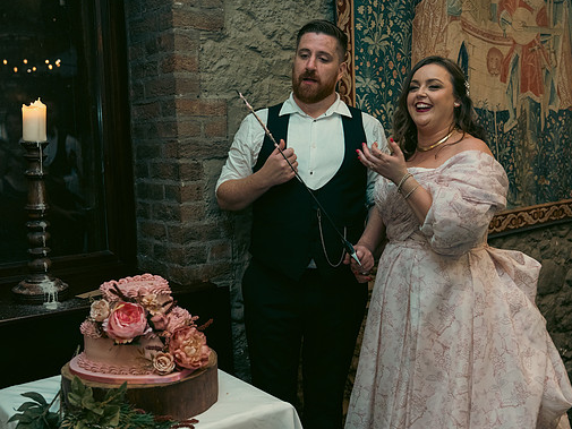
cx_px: 256
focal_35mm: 42
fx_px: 694
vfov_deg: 34.4
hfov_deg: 44.7
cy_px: 213
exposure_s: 1/160
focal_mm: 38
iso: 2500
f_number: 3.5
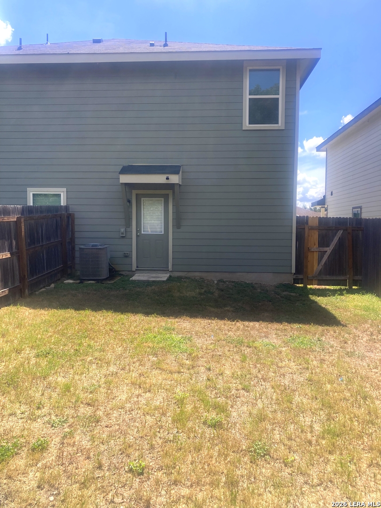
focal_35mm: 28
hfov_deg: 49.7
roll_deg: +1.7
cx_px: 190
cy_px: 254
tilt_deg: +1.6
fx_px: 411
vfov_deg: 63.4
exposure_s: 1/1279
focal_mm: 3.99
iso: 20
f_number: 1.8
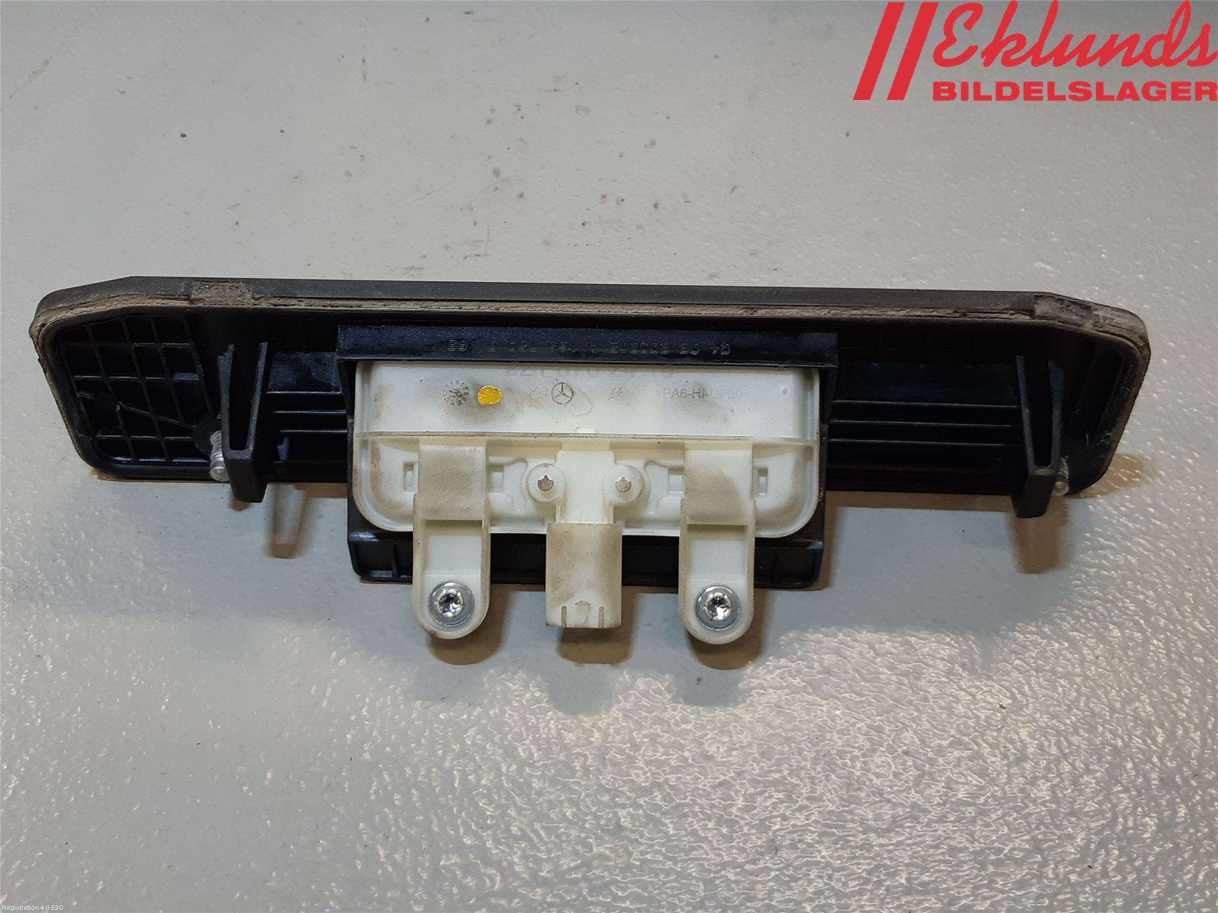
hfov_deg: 67.3
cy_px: 456
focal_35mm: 26
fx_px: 915
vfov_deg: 53.1
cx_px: 609
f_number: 1.7
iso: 64
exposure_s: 1/100
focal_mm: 3.93
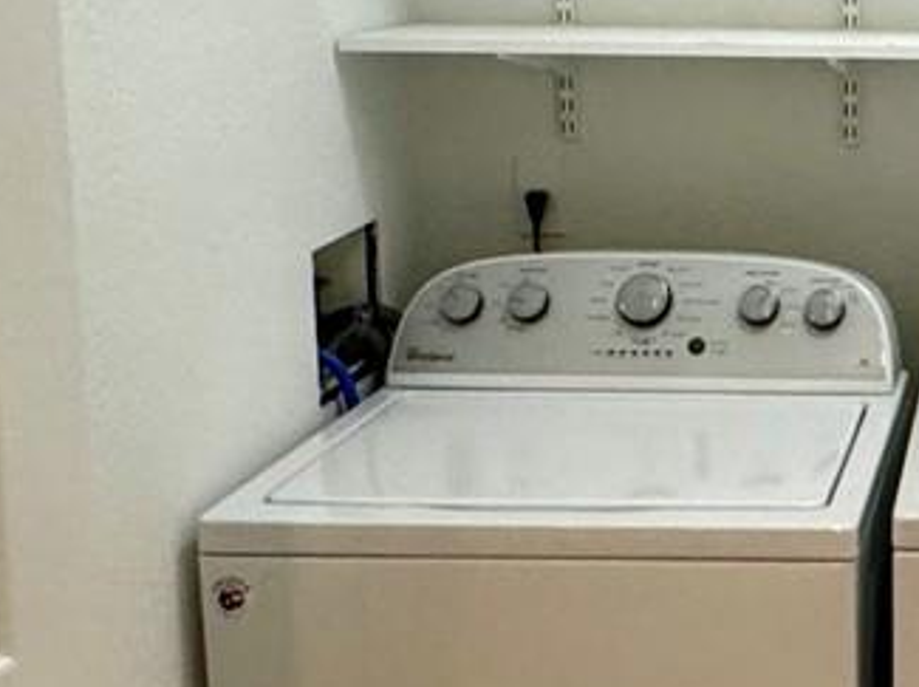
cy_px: 201
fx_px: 1830
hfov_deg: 25.8
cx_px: 1041
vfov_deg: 21.1
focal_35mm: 69
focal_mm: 2.22
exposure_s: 1/120
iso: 250
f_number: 2.2
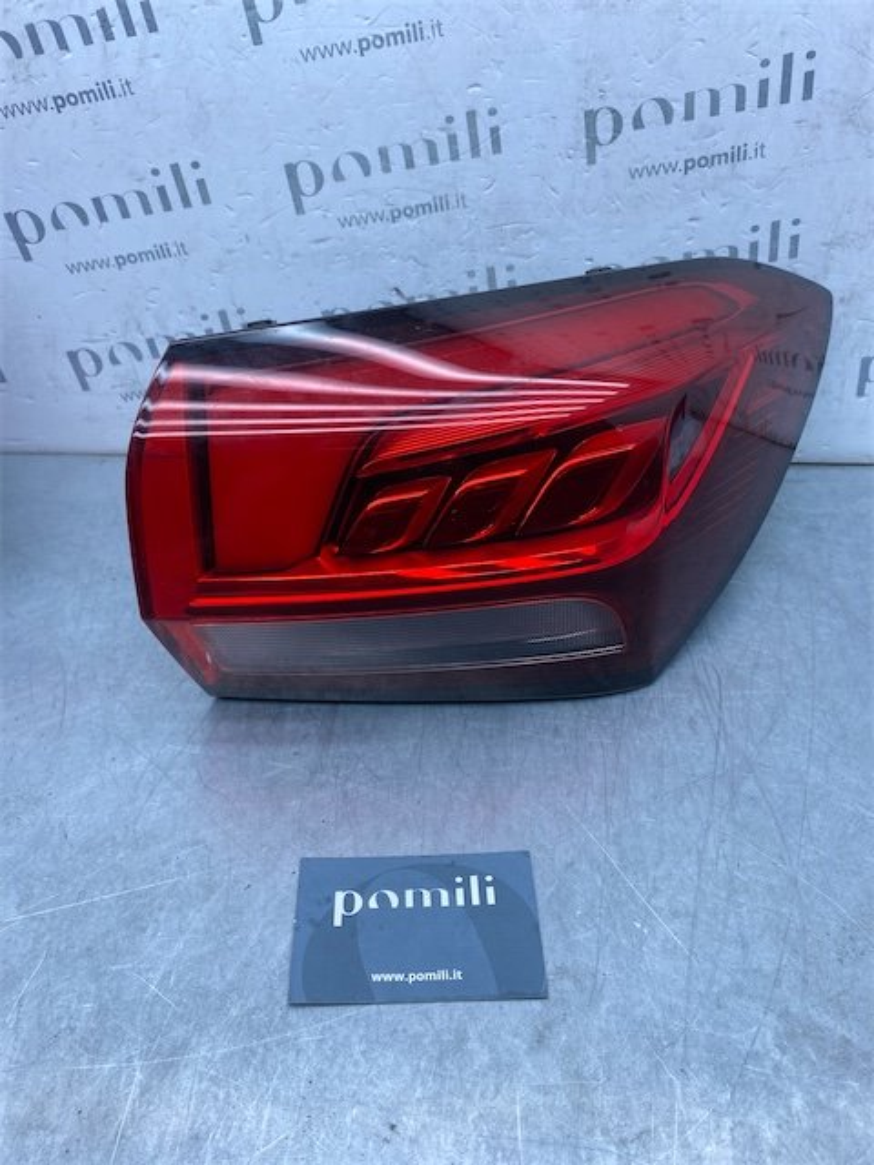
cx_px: 437
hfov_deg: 53.1
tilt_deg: -39.8
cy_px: 582
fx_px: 875
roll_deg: -2.1
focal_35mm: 26
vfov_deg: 67.3
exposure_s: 1/539
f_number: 1.8
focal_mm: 4.25
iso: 32
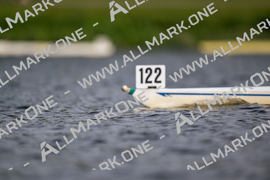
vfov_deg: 2.3
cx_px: 135
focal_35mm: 600
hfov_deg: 3.4
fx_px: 4501
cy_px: 90
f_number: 4
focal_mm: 600
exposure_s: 1/2500
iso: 220
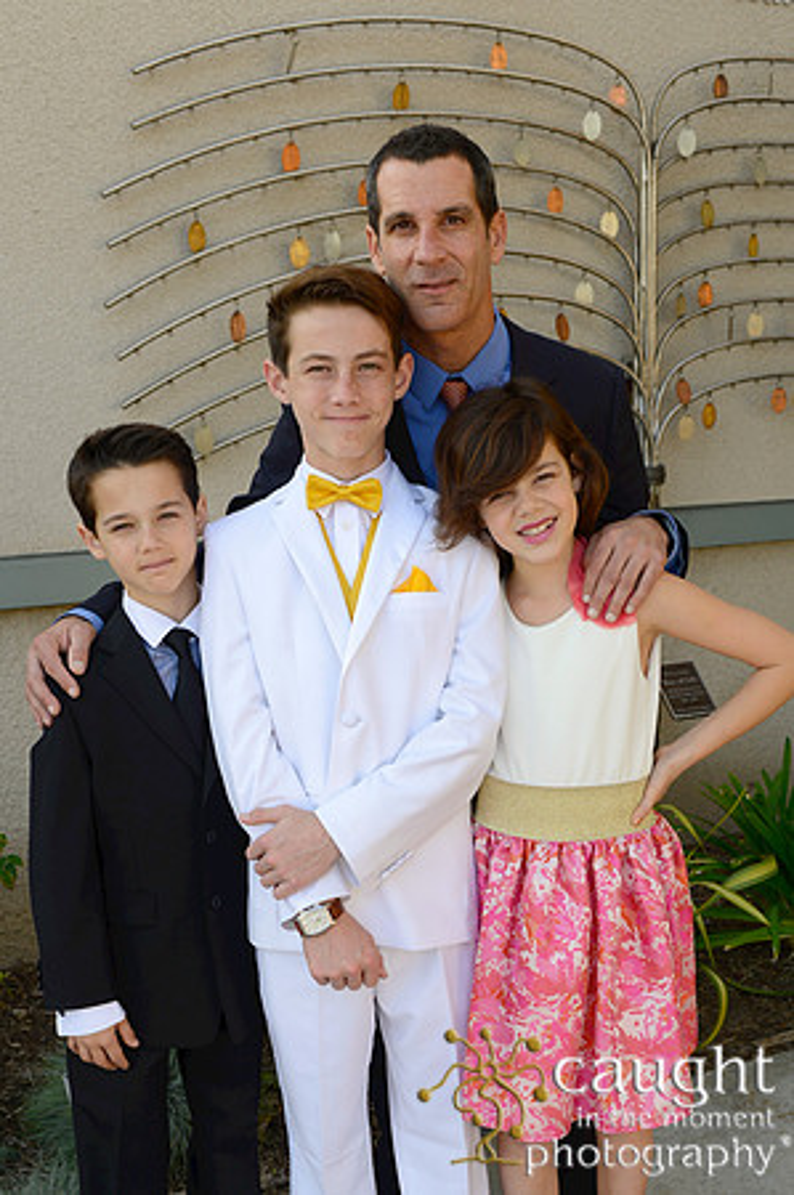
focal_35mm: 34
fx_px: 1127
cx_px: 397
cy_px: 598
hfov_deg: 38.8
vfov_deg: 55.8
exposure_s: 1/160
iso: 200
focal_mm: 34
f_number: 7.1
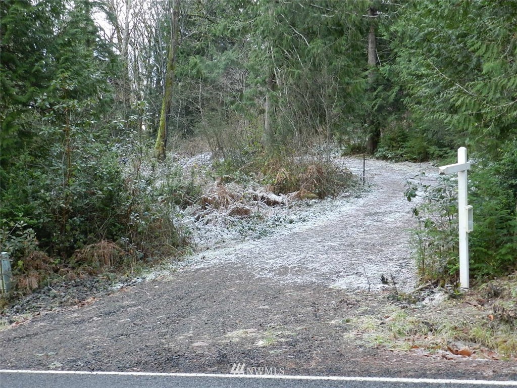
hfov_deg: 41.2
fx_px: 687
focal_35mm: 46
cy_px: 194
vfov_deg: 31.5
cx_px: 258
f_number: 4.2
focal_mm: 8.1
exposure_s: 1/20
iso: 400
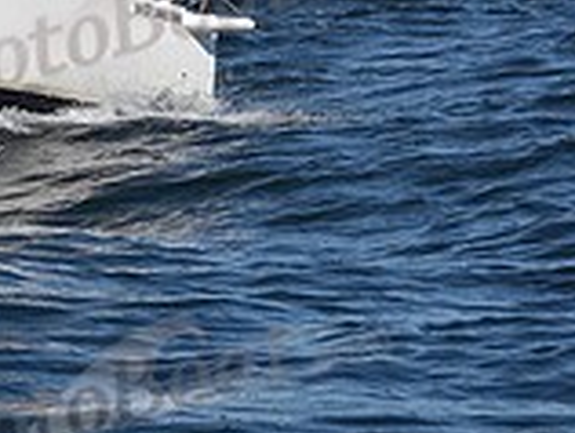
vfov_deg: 6.0
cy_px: -115
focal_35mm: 247
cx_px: -306
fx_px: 4109
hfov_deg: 7.8
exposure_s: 1/1000
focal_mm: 70
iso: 200
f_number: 5.6
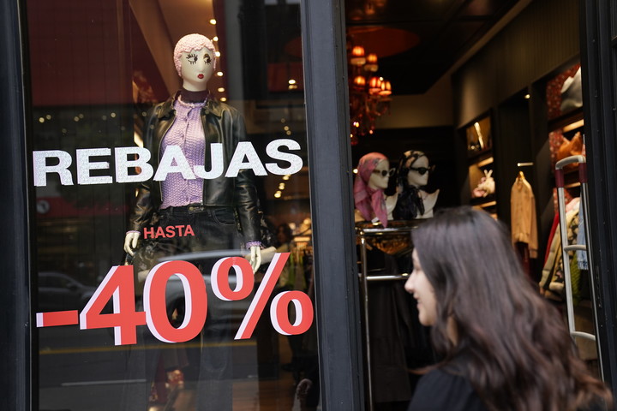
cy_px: 206
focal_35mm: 49
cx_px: 308
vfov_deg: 27.5
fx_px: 840
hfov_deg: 40.3
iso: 1600
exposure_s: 1/640
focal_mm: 49
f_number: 2.8
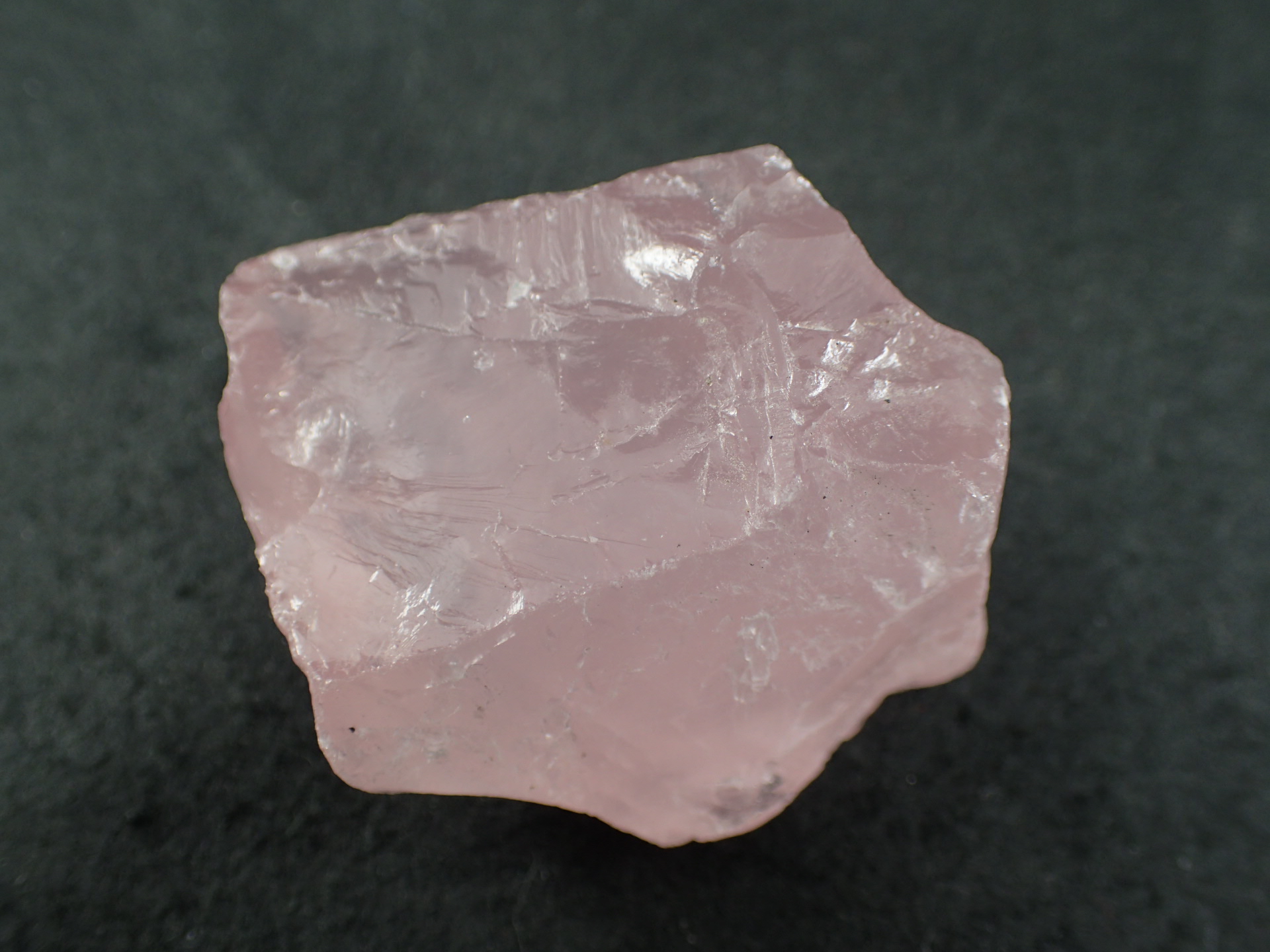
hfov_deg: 52.6
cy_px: 476
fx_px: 1284
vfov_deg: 40.7
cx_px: 635
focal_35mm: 35
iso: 125
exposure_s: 1/125
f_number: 2.6
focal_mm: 6.42
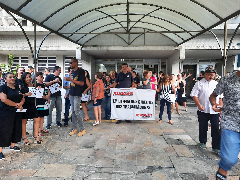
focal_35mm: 25
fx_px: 173
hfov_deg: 69.4
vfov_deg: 54.9
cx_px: 120
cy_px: 90
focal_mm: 4.6
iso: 40
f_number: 2
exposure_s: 1/60
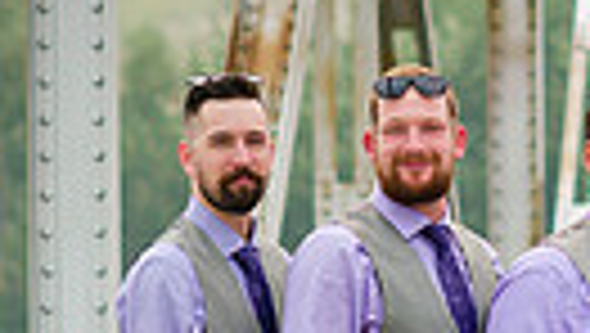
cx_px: 1162
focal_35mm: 400
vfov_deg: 3.0
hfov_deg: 5.3
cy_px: 268
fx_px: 6264
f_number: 2.8
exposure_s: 1/800
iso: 100
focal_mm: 85
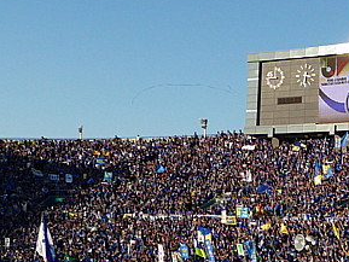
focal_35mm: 98
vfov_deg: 15.1
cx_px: 287
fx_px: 988
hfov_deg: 19.8
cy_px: 122
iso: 100
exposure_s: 1/800
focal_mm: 5.8
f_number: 4
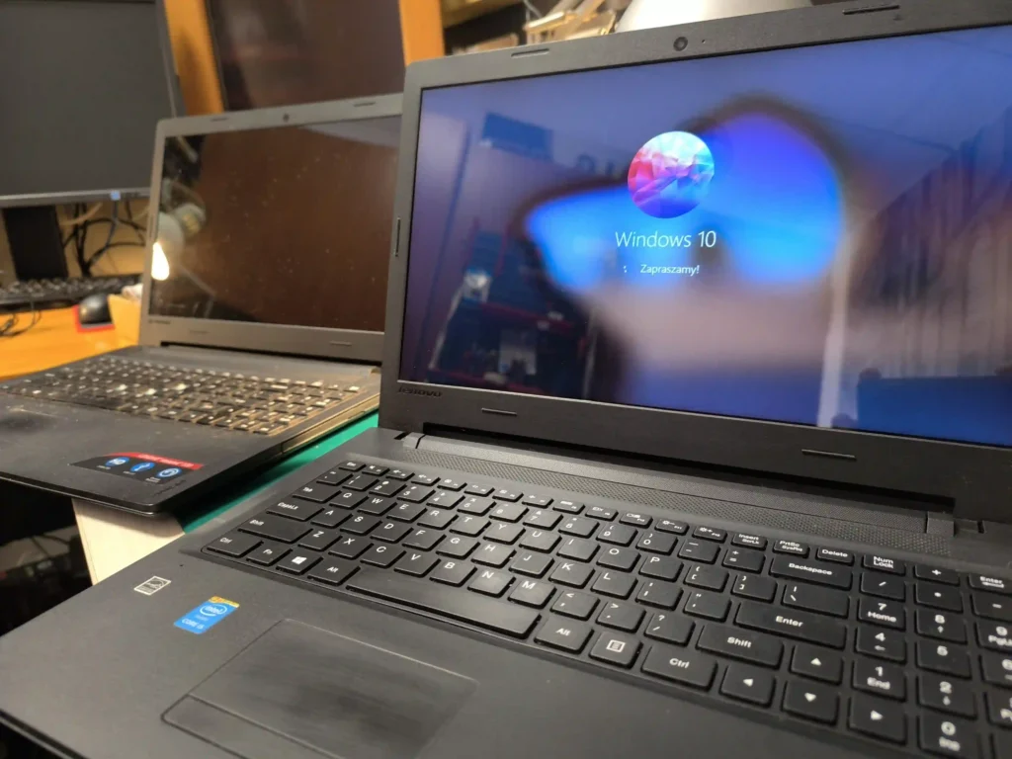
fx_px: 672
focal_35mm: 23
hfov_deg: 73.9
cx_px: 506
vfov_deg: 58.9
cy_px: 380
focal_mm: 6.14
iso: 1250
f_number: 1.65
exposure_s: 1/33.3
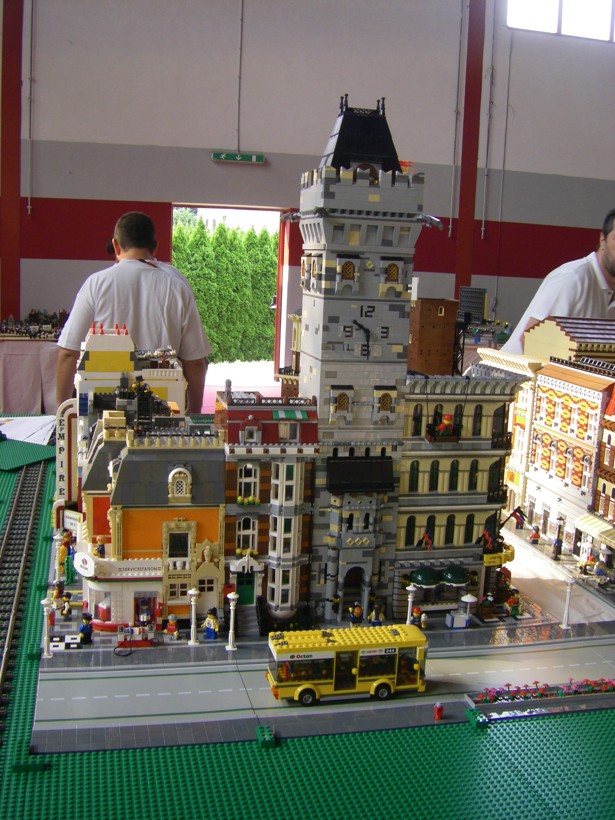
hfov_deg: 37.7
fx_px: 900
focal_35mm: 38
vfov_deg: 49.0
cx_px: 308
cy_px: 410
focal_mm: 6.3
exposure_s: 1/50
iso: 160
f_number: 3.5
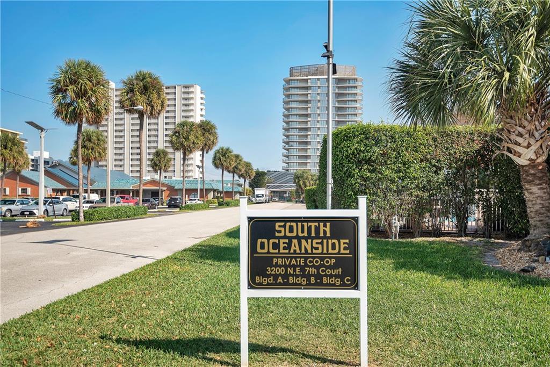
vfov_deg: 43.6
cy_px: 184
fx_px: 458
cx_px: 275
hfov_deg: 61.9
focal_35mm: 30
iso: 100
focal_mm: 30
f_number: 4
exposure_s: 1/320
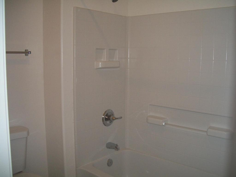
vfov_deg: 40.7
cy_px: 88
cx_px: 118
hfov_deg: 52.6
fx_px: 239
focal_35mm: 35
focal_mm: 6.3
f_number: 3.1
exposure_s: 1/125
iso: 200
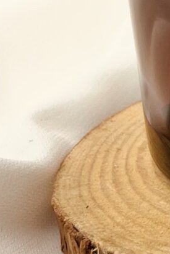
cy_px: -15
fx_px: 1189
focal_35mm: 168
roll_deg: +0.2
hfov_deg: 7.0
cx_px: 576
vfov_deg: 12.1
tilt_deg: -17.6
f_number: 1.6
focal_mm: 5.1
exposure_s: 1/107
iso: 32
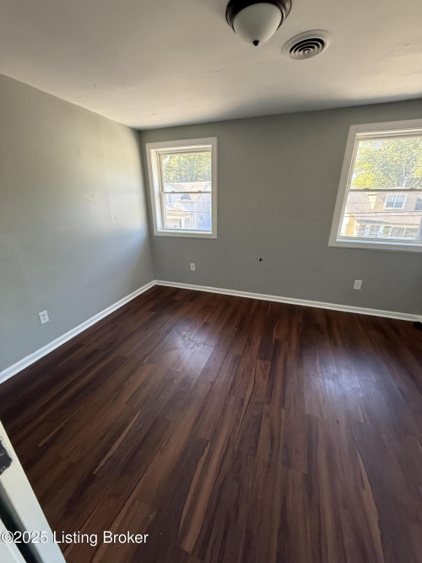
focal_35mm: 14
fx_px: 228
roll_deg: +1.0
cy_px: 282
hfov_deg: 85.7
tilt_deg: -17.6
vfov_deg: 102.1
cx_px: 211
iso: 320
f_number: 2.2
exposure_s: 1/99
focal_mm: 2.22
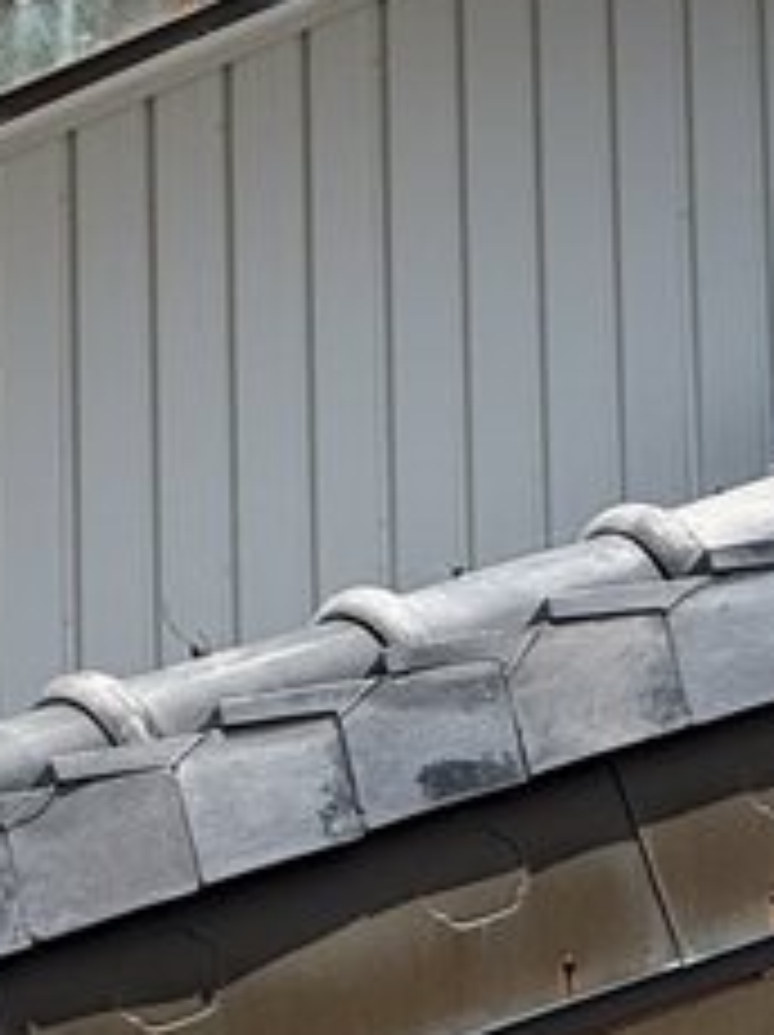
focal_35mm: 421
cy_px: 396
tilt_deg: +16.9
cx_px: -297
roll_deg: -0.8
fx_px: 12575
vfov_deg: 4.7
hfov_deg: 3.5
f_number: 2.8
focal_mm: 15.66
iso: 64
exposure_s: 1/1613
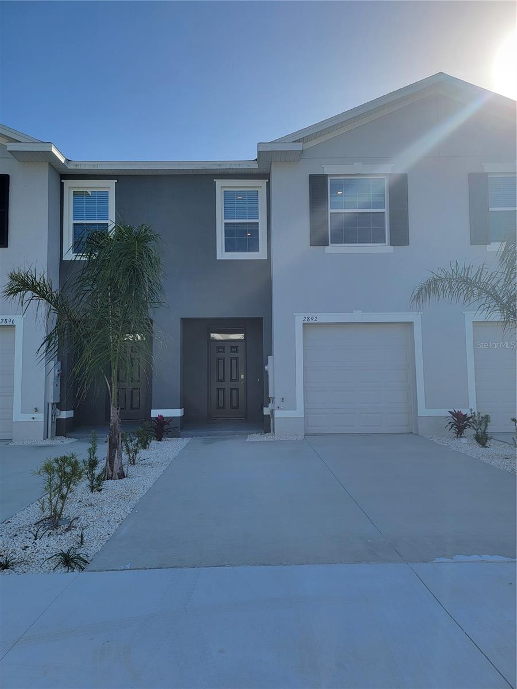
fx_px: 478
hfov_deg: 56.8
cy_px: 344
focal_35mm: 24
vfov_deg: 71.6
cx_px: 258
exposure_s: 1/758
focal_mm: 6.7
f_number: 1.8
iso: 16
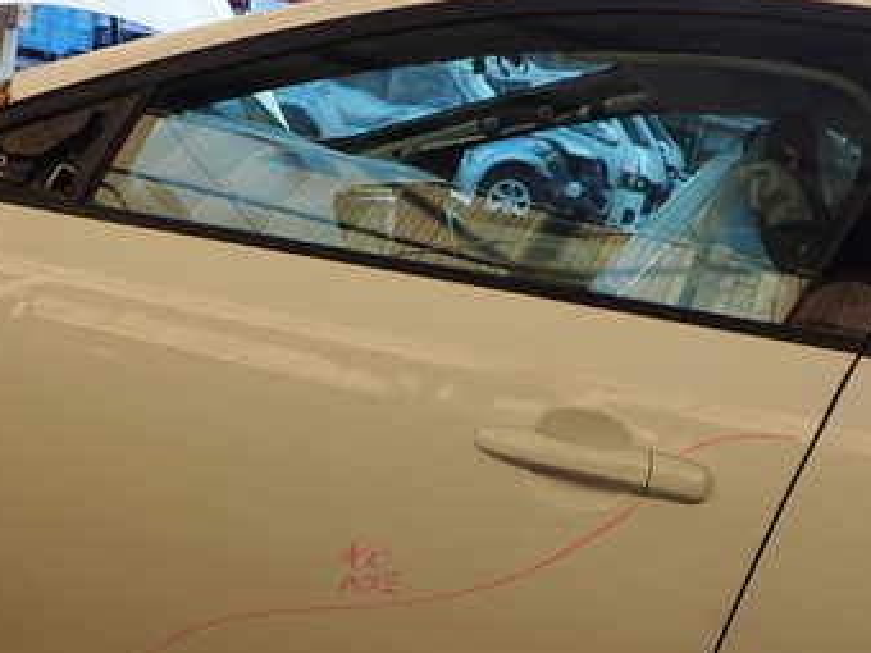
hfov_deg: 36.2
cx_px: 464
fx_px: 1334
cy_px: 469
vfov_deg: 27.2
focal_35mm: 53
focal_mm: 5.4
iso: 100
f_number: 3.2
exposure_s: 1/160
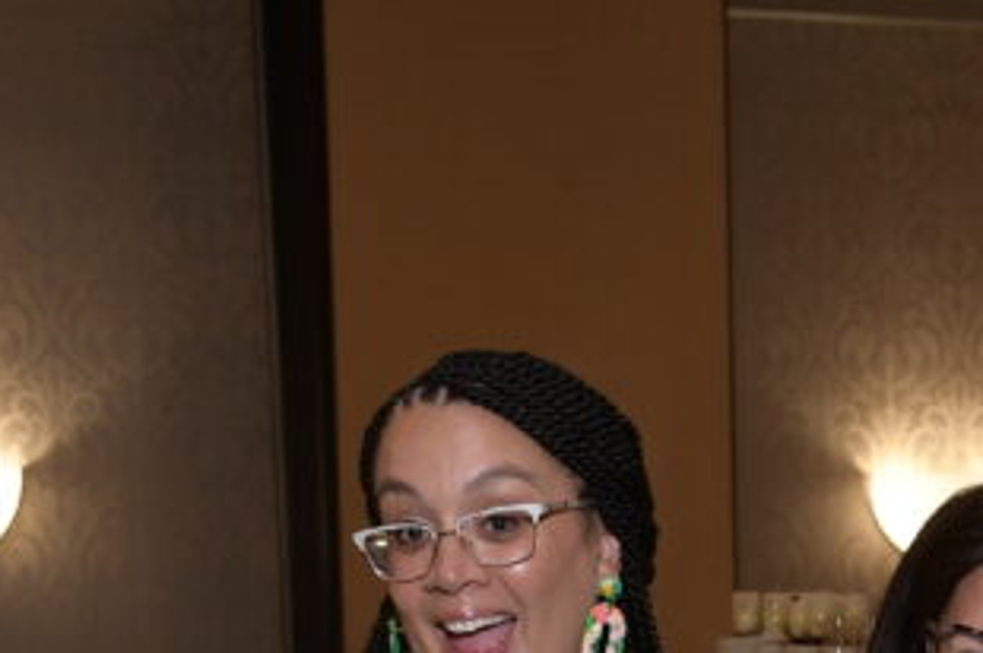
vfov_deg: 10.3
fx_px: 3519
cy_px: 981
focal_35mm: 129
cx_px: 885
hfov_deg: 15.7
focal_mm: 26
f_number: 5.6
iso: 640
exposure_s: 1/80
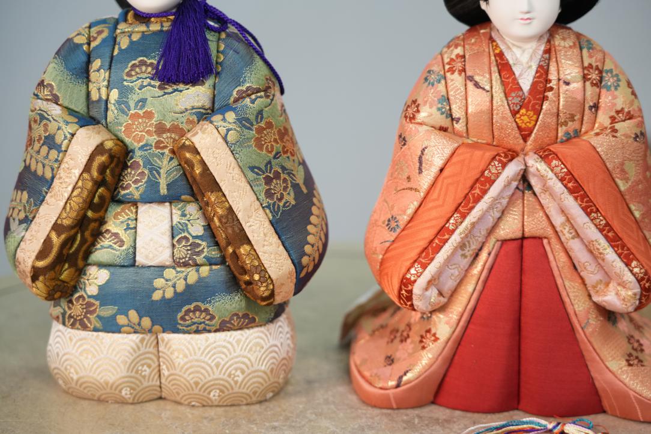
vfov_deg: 18.0
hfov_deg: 26.6
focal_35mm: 76
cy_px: 217
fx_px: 1374
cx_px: 326
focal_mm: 76
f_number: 4
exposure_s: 1/250
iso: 2000
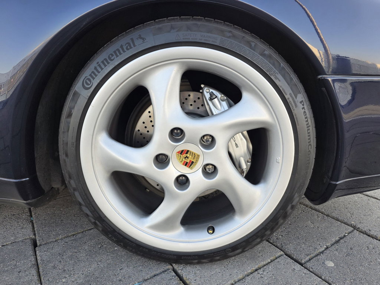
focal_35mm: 23
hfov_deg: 73.9
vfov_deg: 58.9
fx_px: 252
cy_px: 142
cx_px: 190
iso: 32
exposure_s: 1/180
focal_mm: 6.3
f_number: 1.7
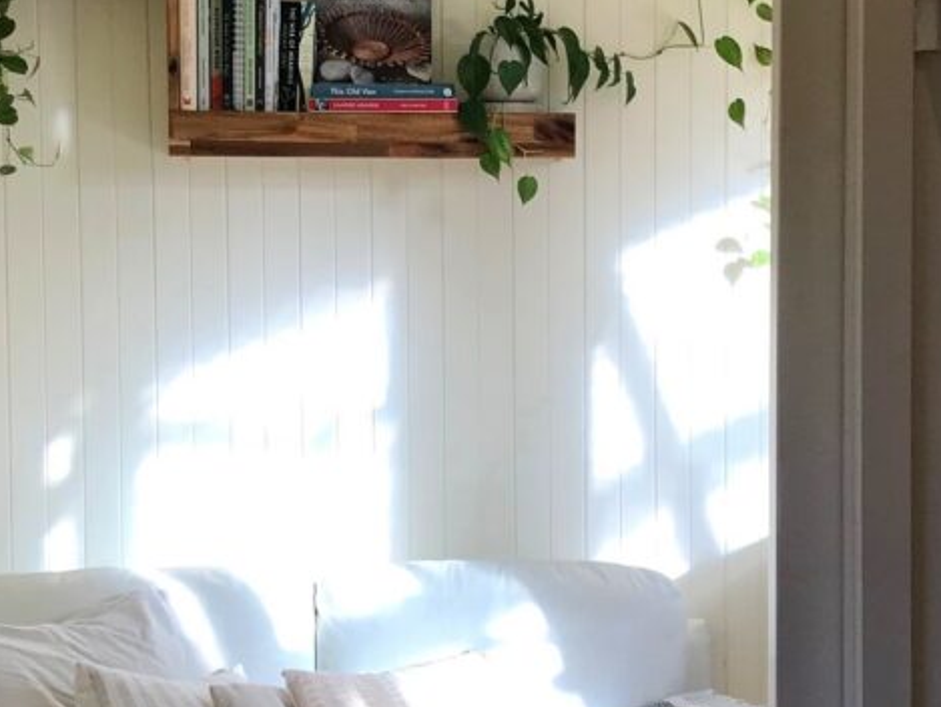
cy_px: 345
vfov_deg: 20.4
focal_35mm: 72
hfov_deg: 27.0
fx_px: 1958
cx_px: 502
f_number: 1.8
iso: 20
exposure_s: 1/266
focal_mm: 3.99
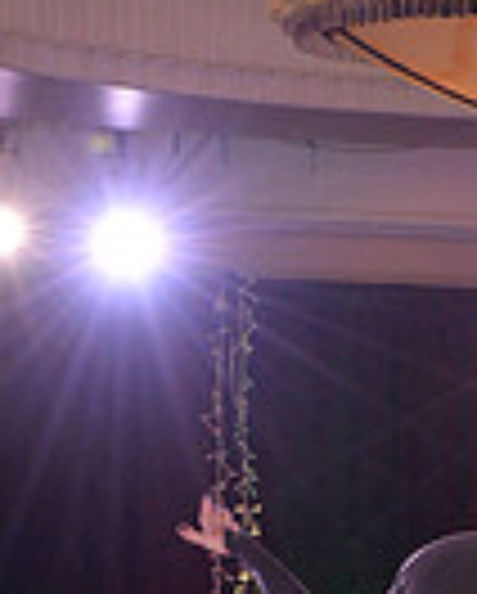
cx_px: 452
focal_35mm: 338
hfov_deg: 4.6
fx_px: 5951
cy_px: 1048
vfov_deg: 5.6
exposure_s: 1/250
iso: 2000
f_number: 7.1
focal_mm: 82
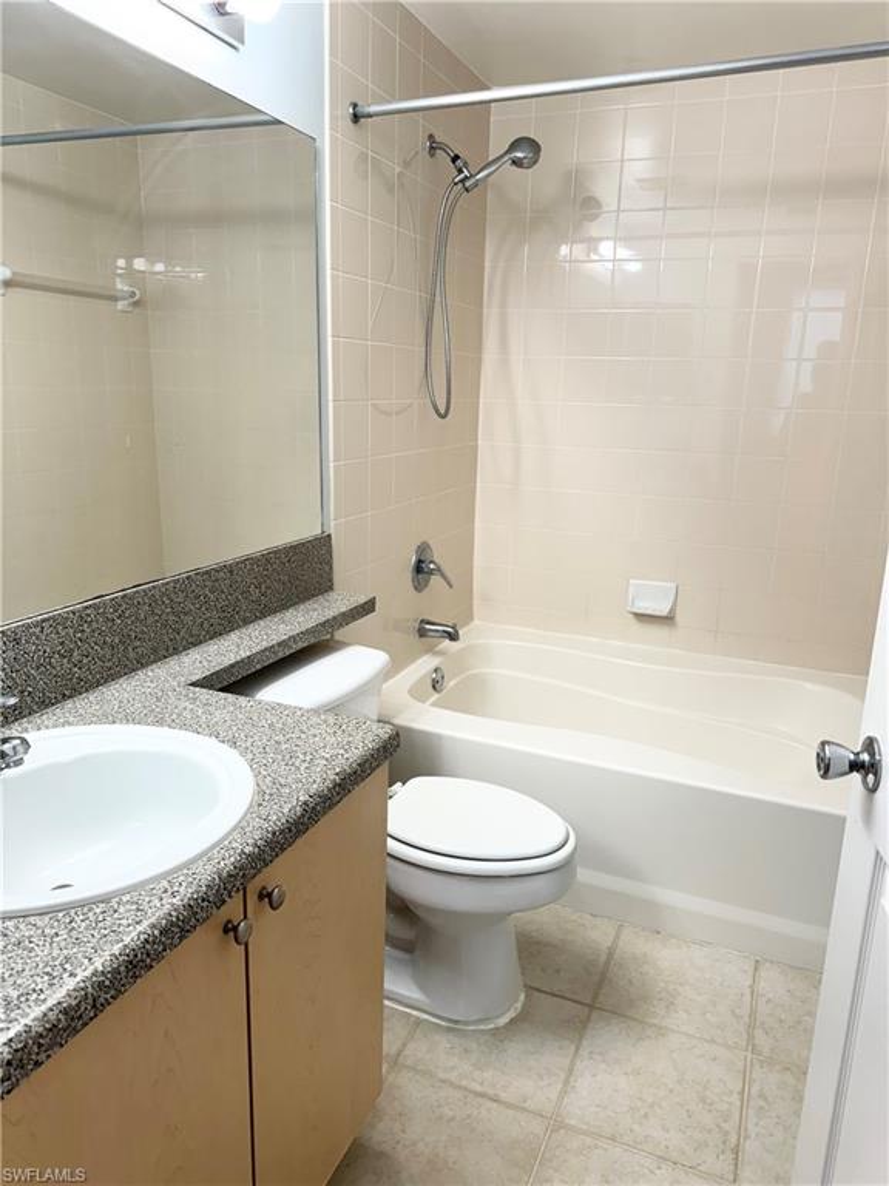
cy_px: 593
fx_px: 822
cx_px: 444
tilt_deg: -14.7
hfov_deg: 56.8
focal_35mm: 24
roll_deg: -0.9
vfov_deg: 71.6
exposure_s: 1/120
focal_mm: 6.76
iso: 100
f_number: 1.78
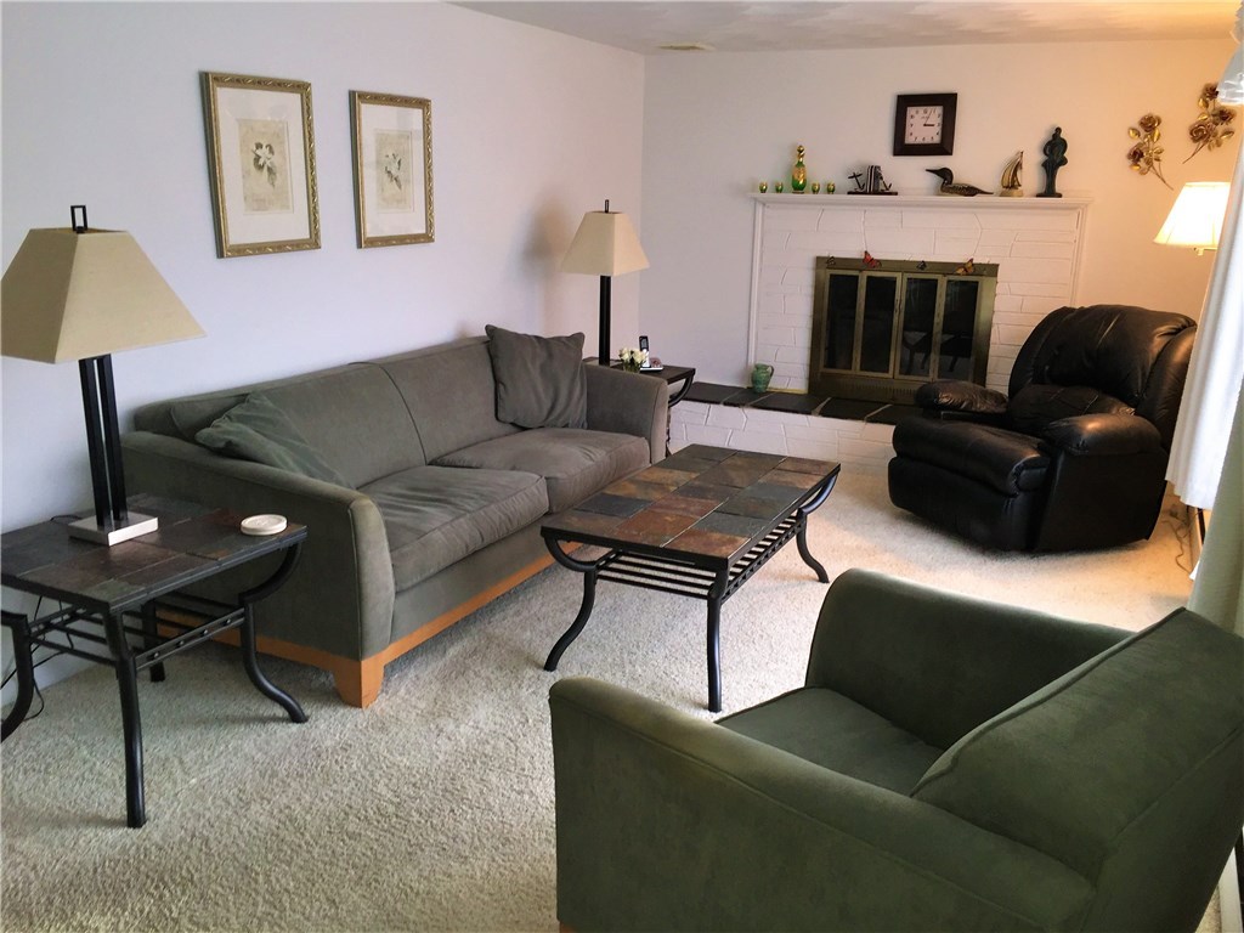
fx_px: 1042
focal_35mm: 29
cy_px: 466
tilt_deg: -15.4
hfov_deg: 61.7
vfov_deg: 48.2
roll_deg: -2.6
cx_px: 622
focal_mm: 4.15
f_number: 2.2
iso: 40
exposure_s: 1/30
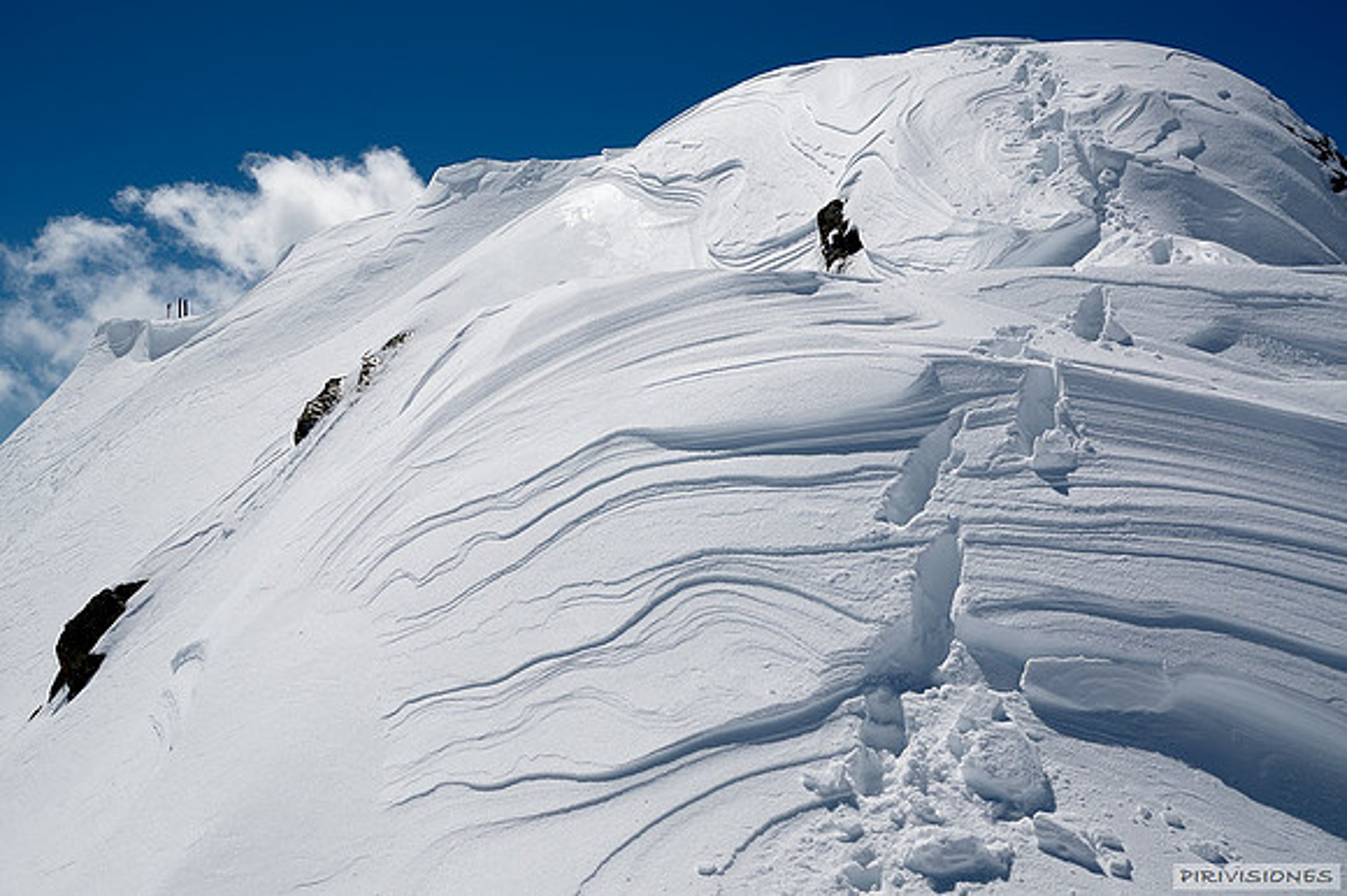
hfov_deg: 49.6
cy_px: 448
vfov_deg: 34.2
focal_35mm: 39
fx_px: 1458
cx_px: 674
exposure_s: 1/400
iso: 100
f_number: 11
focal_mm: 26
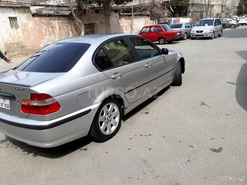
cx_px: 124
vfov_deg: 51.4
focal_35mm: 27
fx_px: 193
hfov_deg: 65.3
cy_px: 92
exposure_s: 1/838
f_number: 1.9
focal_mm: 3.6
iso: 40
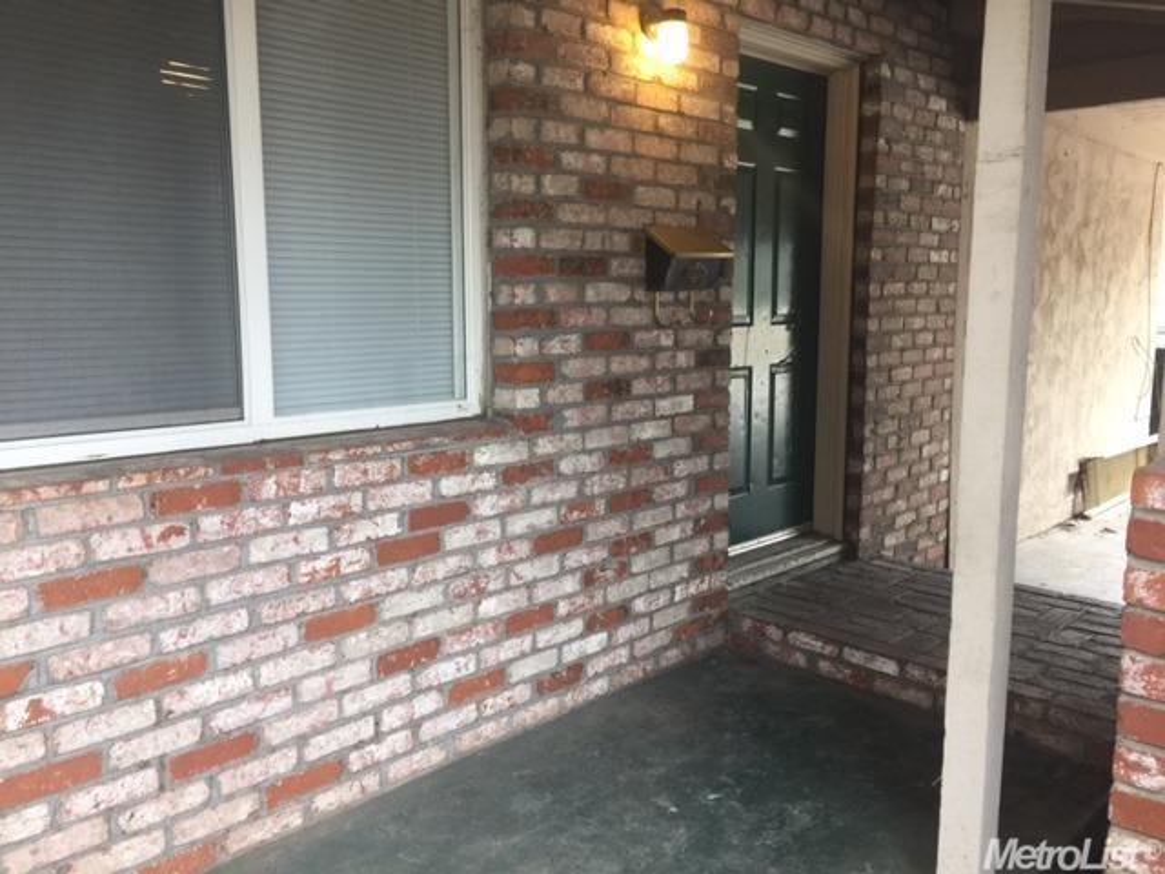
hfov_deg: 61.7
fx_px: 976
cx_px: 582
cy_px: 437
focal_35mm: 29
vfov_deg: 48.2
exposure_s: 1/30
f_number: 2.2
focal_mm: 4.15
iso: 40
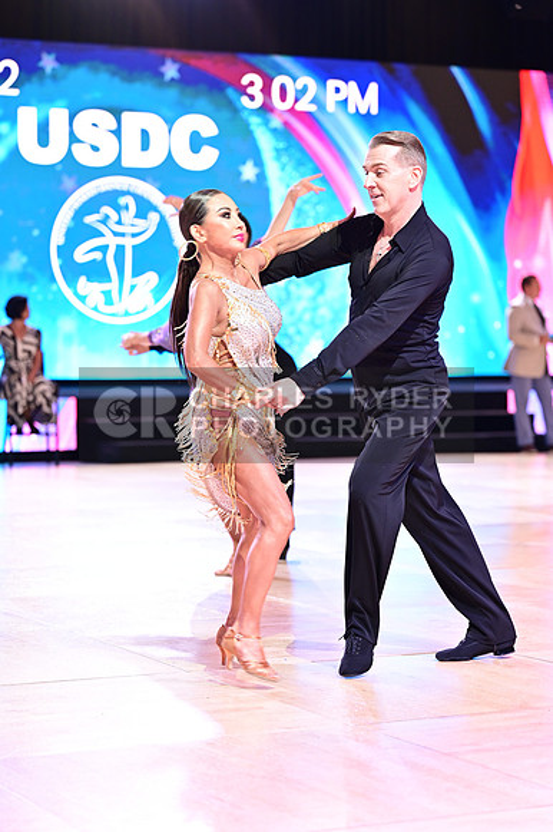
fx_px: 2122
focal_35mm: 92
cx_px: 276
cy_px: 416
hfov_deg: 14.8
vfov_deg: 22.2
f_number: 2.8
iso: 1600
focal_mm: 92
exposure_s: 1/250
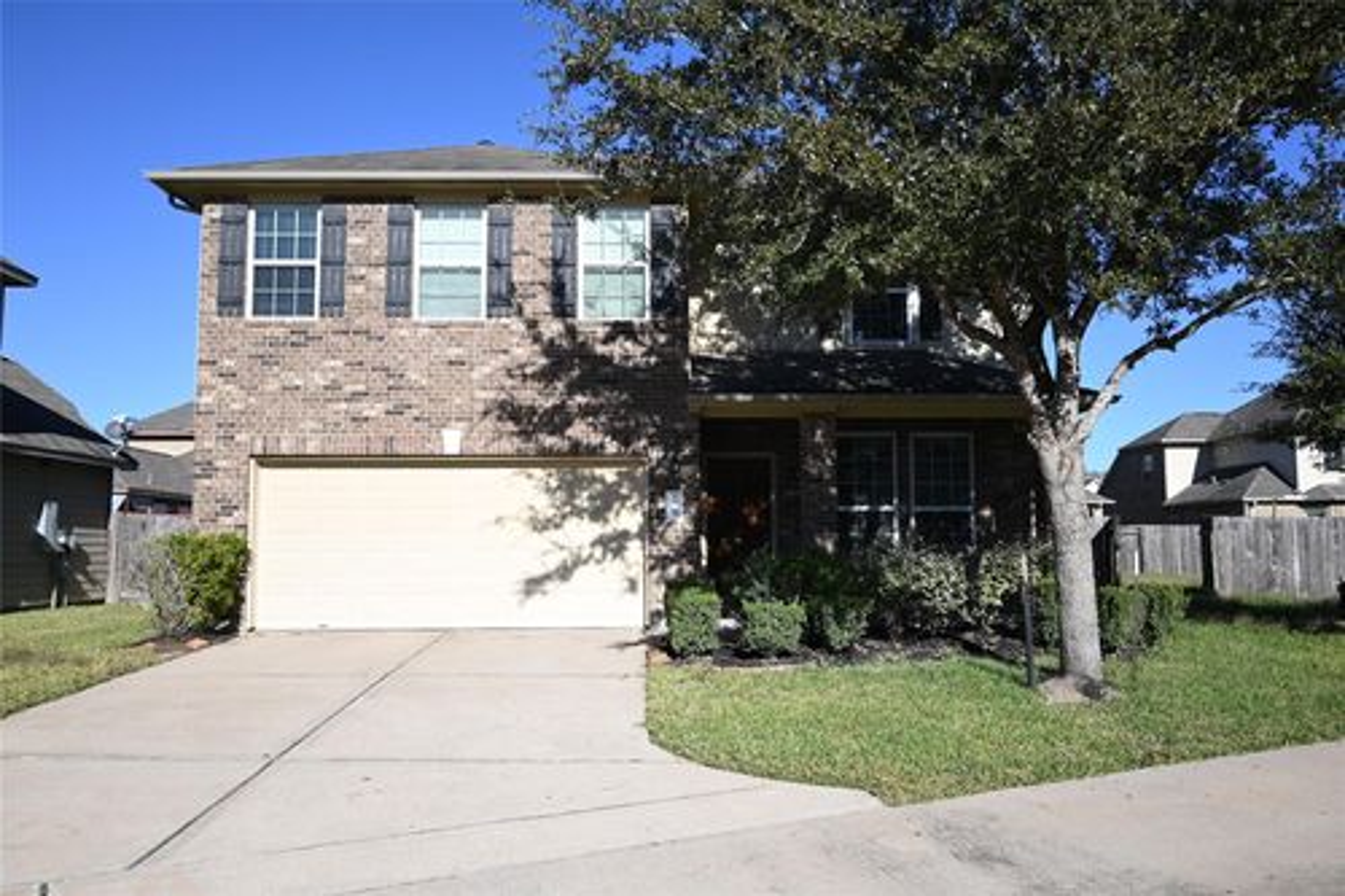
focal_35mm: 29
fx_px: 1083
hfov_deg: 63.7
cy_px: 448
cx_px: 672
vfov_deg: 44.9
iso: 140
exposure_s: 1/1000
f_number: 4.5
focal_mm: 29
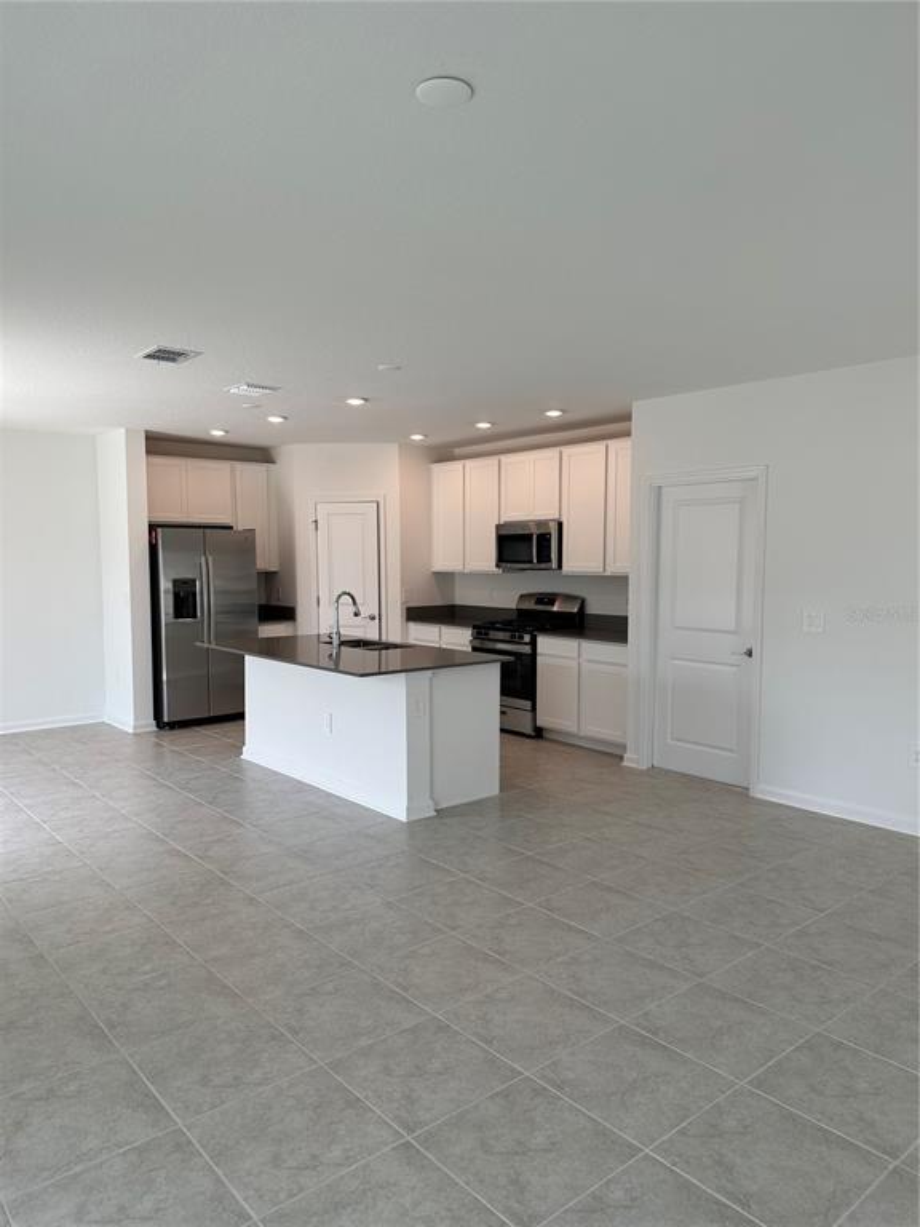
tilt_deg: -3.9
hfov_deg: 56.8
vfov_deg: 71.6
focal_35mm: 24
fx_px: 850
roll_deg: -0.1
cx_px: 460
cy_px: 614
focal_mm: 6.86
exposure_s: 1/368
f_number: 1.78
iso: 80
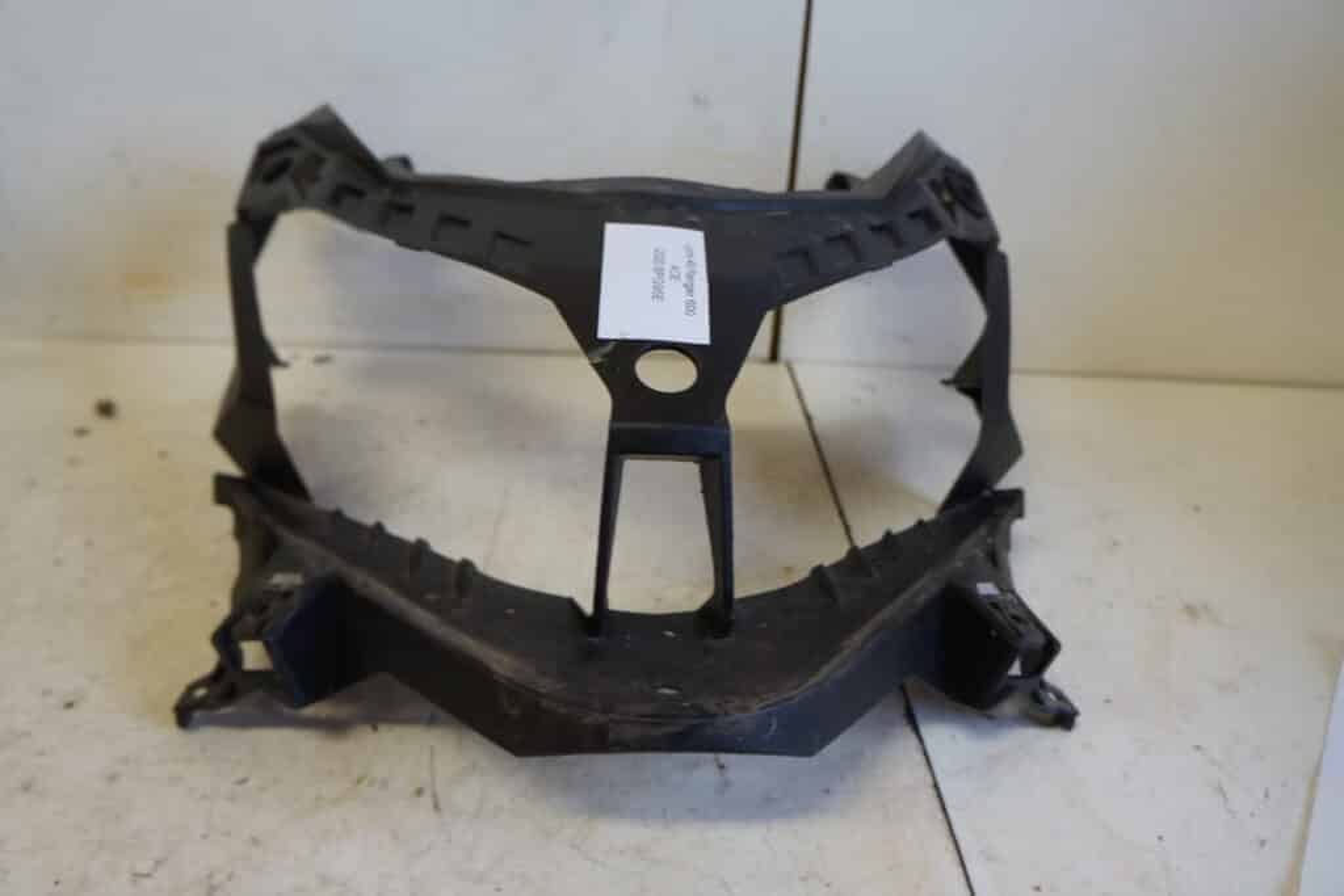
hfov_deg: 67.4
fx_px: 1008
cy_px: 448
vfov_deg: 47.9
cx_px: 672
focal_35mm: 27
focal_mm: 18
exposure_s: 1/40
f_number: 4
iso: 500
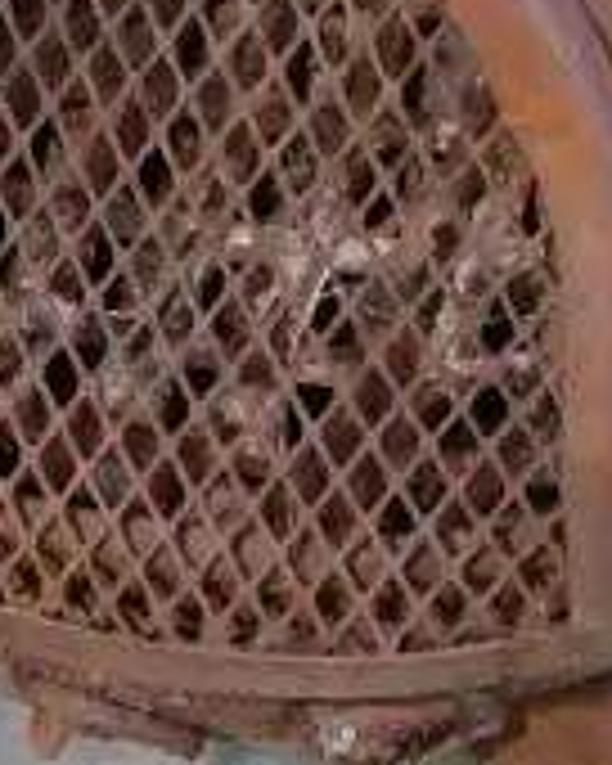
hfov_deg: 6.3
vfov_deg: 7.3
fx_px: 5592
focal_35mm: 247
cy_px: -1076
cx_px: 479
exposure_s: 1/30
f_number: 4.7
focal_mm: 21
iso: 3200
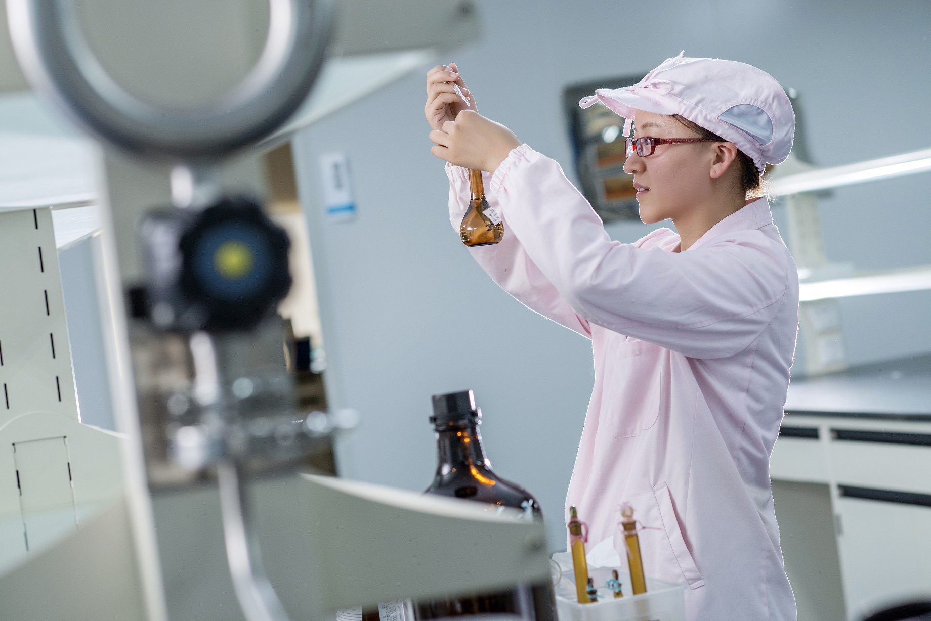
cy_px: 310
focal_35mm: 85
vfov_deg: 16.1
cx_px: 466
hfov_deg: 23.9
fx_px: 2199
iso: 640
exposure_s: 1/125
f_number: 4
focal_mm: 85
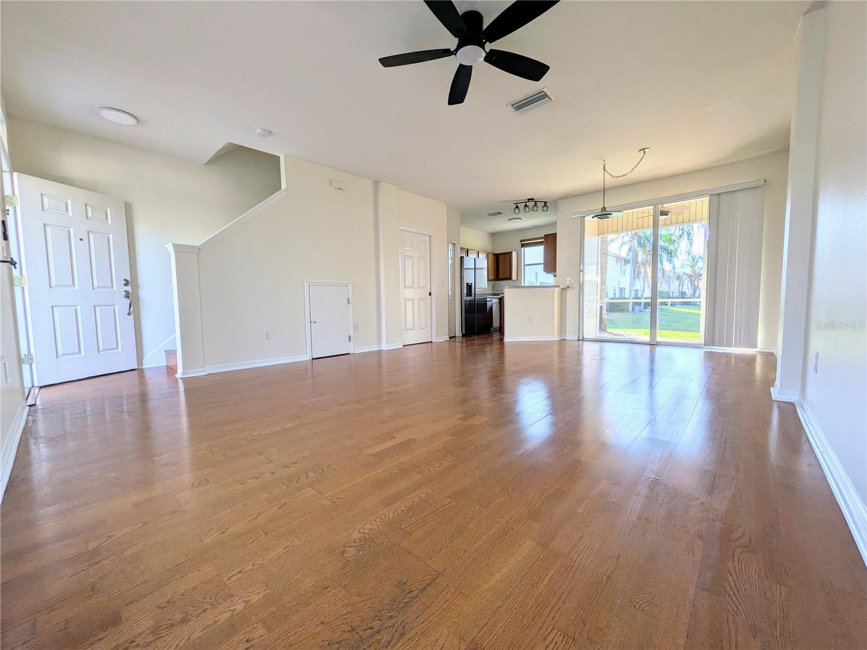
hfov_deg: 102.1
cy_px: 325
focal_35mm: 14
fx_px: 351
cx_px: 434
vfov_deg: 85.7
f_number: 2.2
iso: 47
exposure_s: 1/167
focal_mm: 1.83
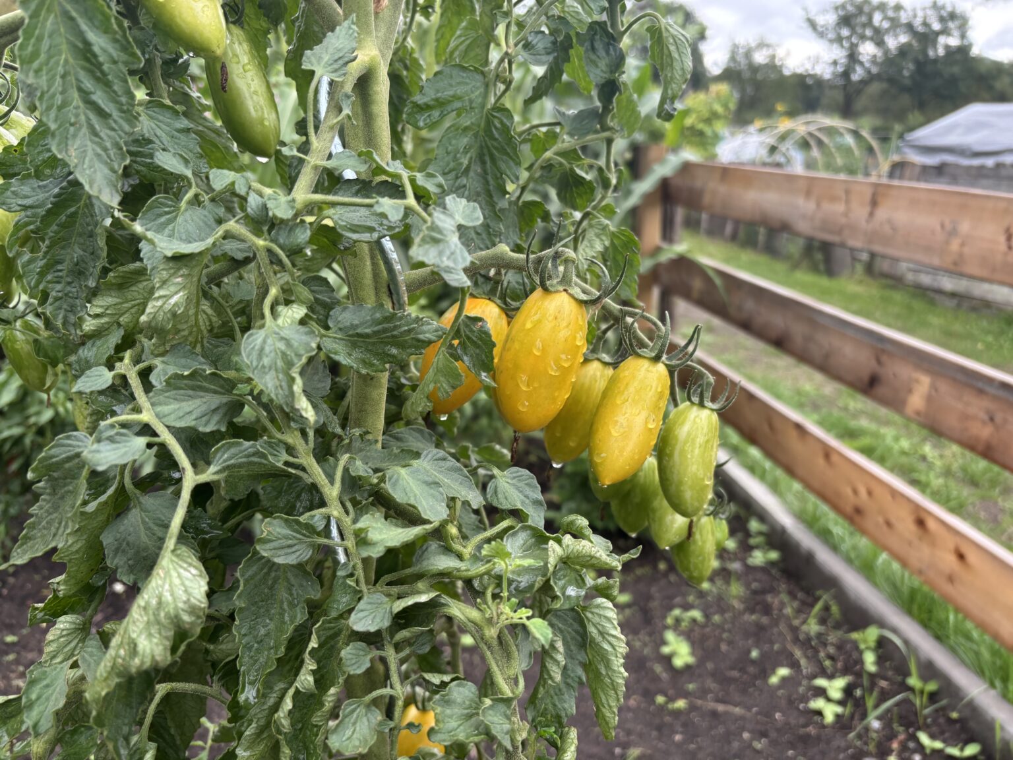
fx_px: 761
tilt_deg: -18.5
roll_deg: -4.0
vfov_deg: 53.1
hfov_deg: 67.3
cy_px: 380
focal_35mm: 26
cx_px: 506
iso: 40
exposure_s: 1/235
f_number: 1.6
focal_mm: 5.96
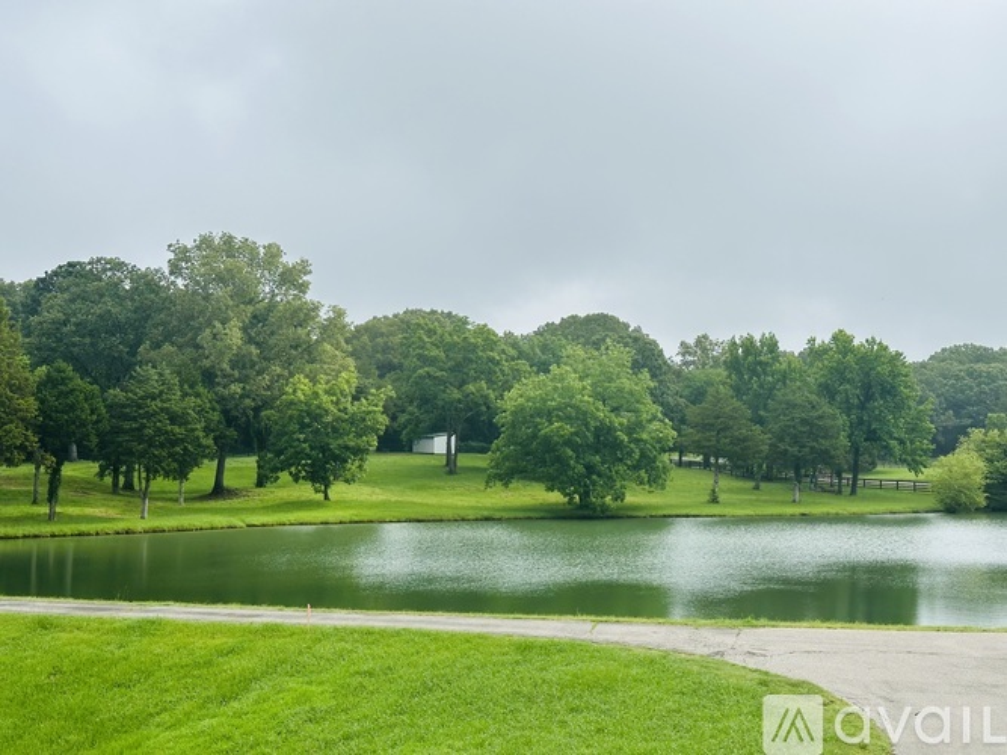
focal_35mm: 48
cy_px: 378
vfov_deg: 30.3
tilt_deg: +4.1
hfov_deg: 39.7
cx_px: 504
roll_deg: +0.3
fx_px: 1396
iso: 64
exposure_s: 1/3257
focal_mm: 6.86
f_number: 1.78
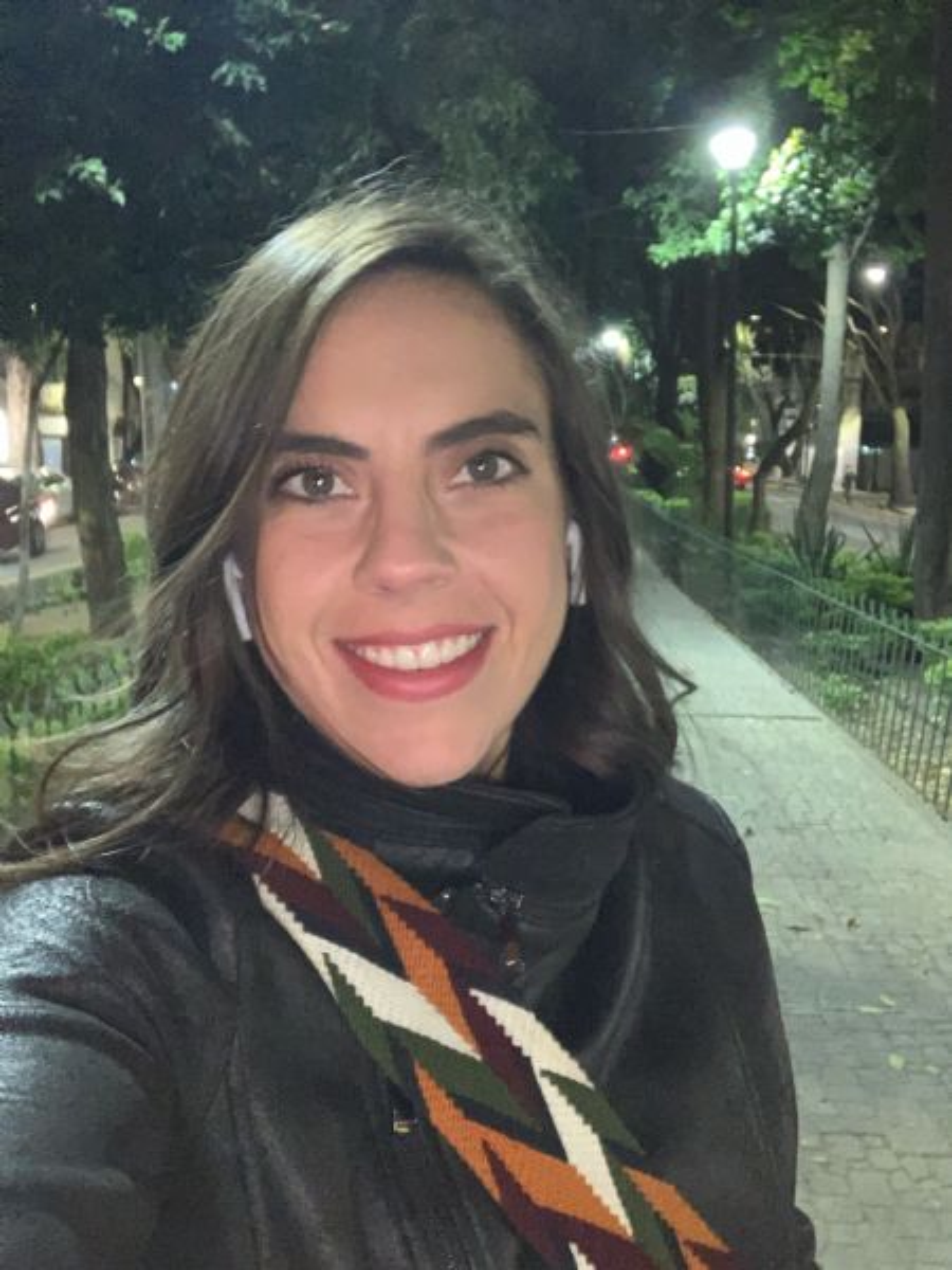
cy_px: 635
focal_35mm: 32
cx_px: 476
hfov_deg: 44.2
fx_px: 1173
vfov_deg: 56.8
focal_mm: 2.87
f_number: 2.2
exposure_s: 1/17
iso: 500
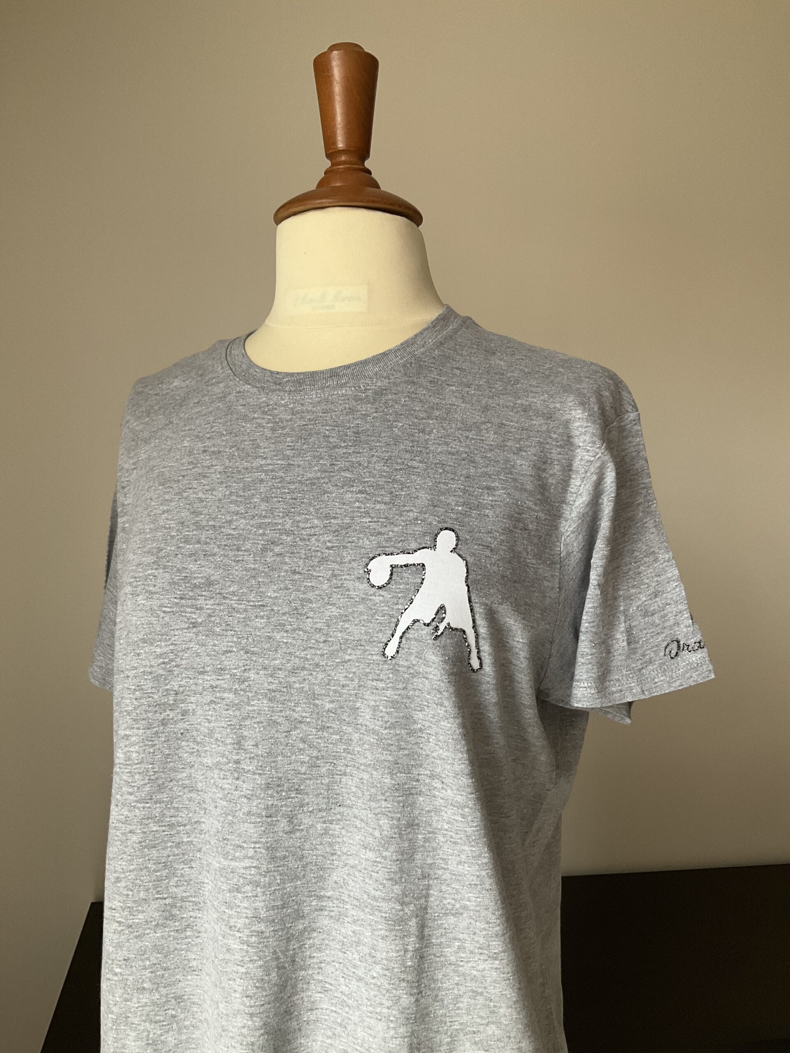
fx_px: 882
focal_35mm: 29
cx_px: 395
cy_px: 526
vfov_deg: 61.7
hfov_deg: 48.2
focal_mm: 3
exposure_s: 1/60
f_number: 1.8
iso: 100
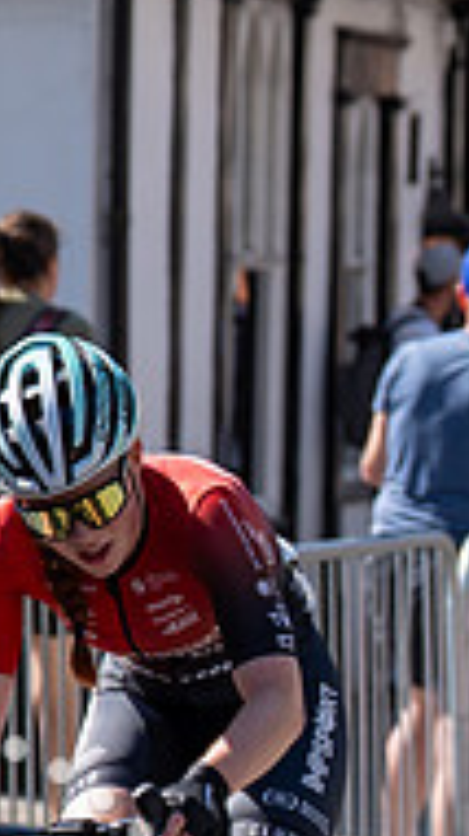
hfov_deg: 3.3
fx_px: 8228
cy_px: 496
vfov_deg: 5.8
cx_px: 443
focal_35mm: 371
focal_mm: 79
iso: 100
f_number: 3.5
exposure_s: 1/1000
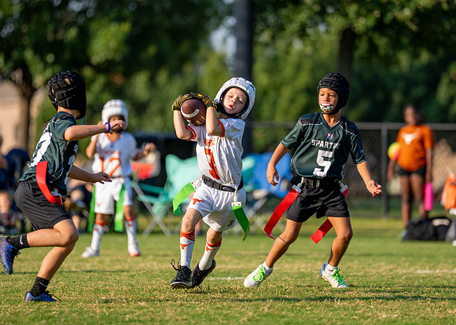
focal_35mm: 262
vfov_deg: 5.5
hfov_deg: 7.7
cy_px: 132
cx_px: 241
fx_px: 3387
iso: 250
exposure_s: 1/2000
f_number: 2.8
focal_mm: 200
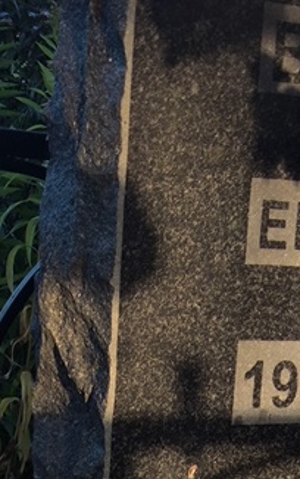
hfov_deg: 9.7
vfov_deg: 15.9
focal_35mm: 130
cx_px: 473
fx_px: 1699
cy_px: 401
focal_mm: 4.71
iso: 50
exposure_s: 1/197
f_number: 1.7
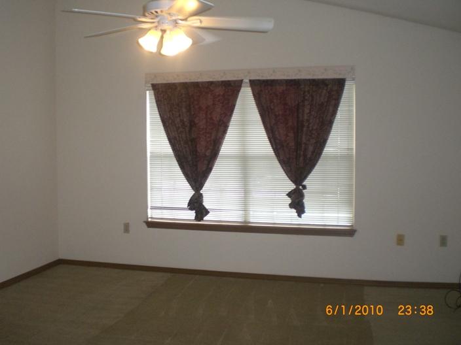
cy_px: 172
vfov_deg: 37.7
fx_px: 506
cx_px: 230
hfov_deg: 49.0
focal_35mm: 38
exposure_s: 1/60
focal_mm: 6.3
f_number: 3.1
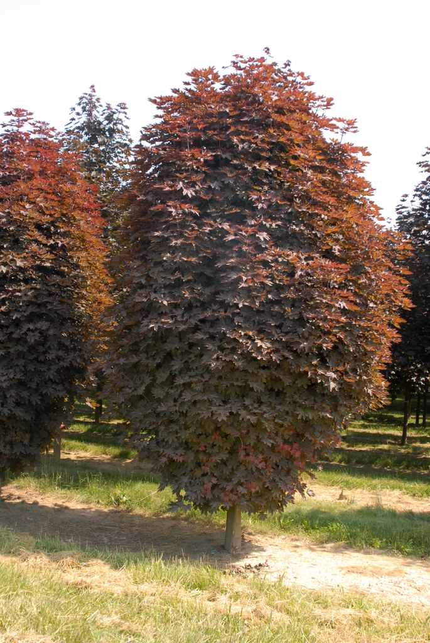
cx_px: 215
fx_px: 751
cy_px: 322
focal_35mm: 42
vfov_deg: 46.4
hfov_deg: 32.0
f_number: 7.1
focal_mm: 28
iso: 400
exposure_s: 1/200
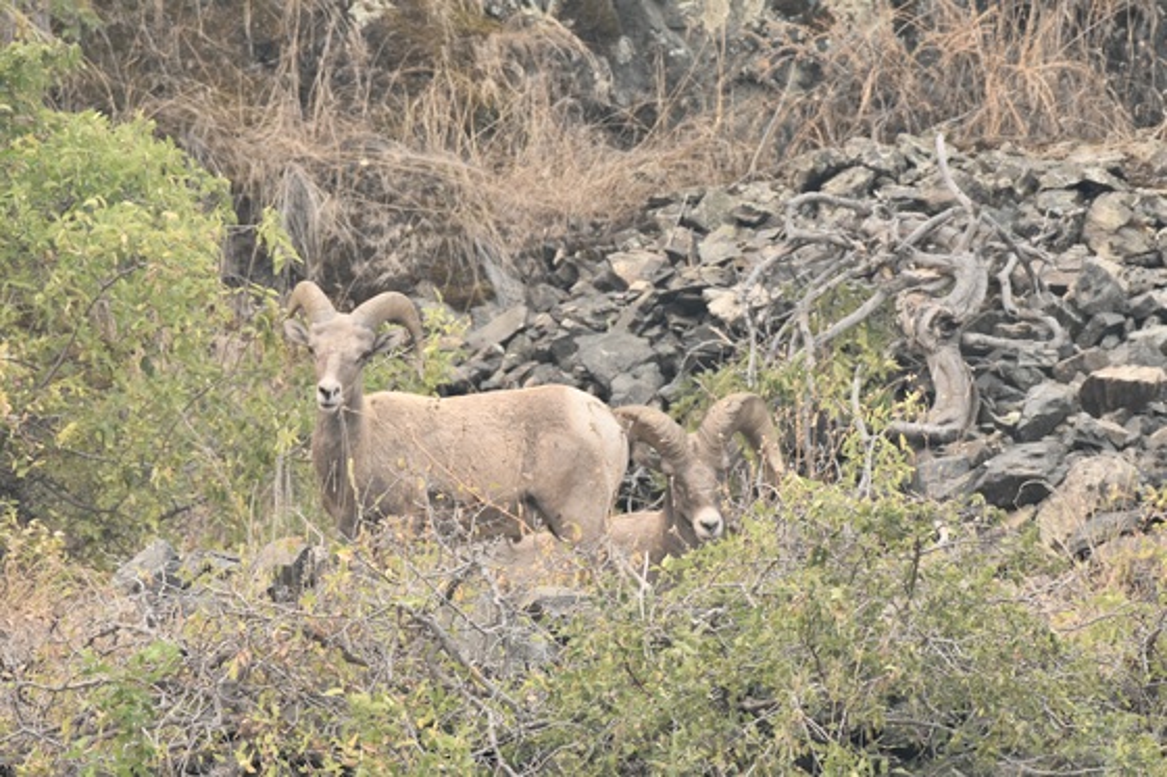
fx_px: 21874
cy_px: 388
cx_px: 584
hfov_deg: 3.1
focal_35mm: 675
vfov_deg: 2.0
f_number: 7.1
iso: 800
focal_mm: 450
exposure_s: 1/800
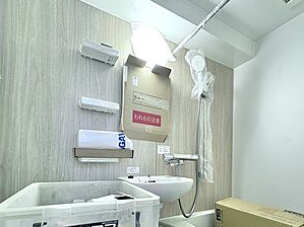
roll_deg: -0.1
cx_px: 191
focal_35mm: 21
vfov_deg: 60.8
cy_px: 163
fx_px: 184
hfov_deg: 77.5
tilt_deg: +0.4
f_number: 2.2
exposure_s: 1/50
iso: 250
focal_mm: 2.22
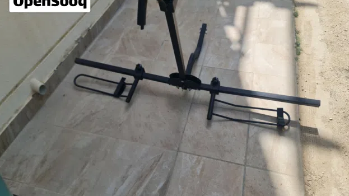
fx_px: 259
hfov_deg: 67.9
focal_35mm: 28
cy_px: 93
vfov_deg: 41.4
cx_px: 175
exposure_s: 1/796
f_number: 1.8
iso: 50
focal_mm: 7
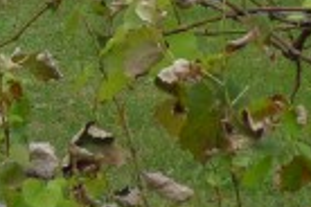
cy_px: -556
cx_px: -142
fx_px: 1754
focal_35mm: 203
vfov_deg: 5.9
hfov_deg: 9.9
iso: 80
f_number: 2.8
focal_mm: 7.5
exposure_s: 1/125
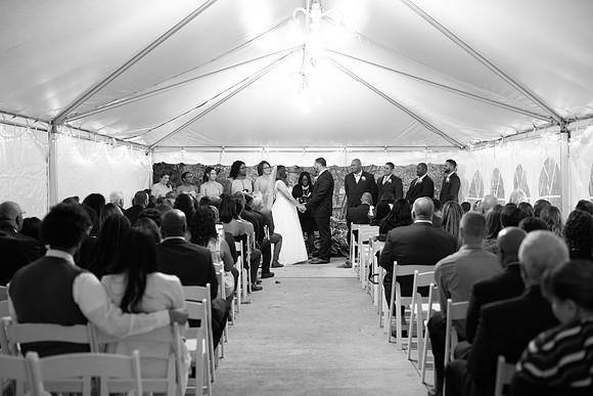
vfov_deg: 27.0
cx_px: 296
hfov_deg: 39.6
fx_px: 824
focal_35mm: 50
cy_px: 198
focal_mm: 50
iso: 250
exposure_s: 1/125
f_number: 2.2
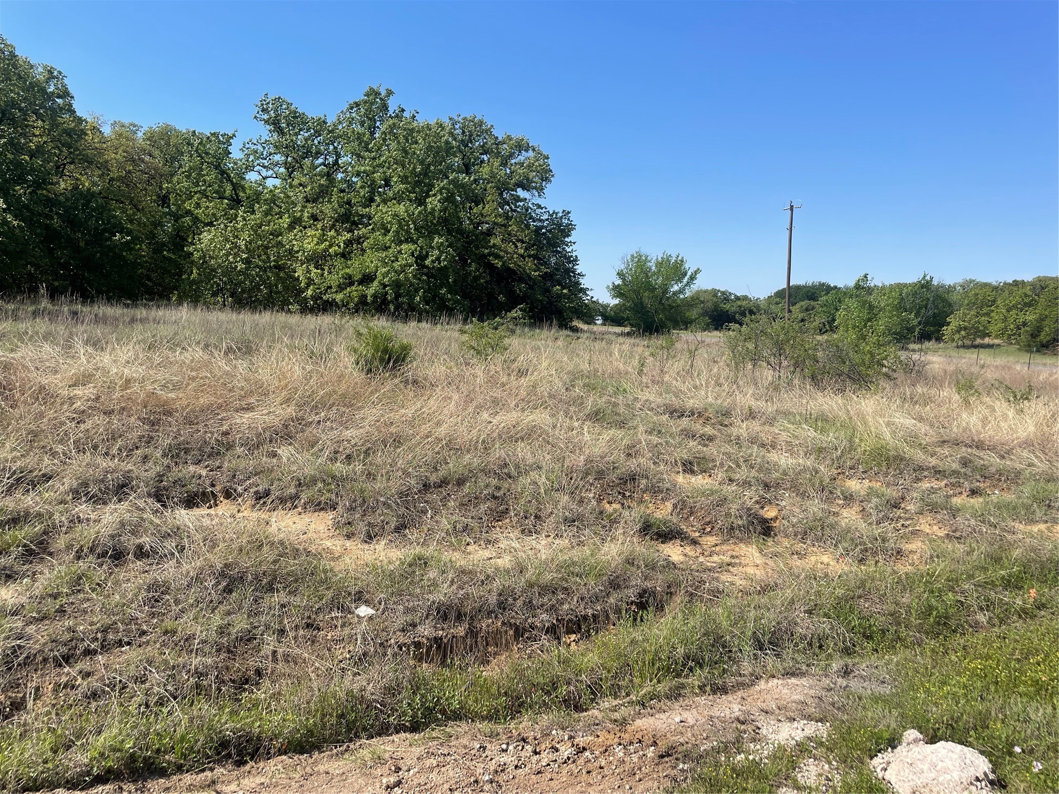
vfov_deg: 53.1
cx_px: 530
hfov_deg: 67.3
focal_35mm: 26
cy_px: 397
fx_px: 795
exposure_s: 1/2959
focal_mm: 4.2
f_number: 1.6
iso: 32
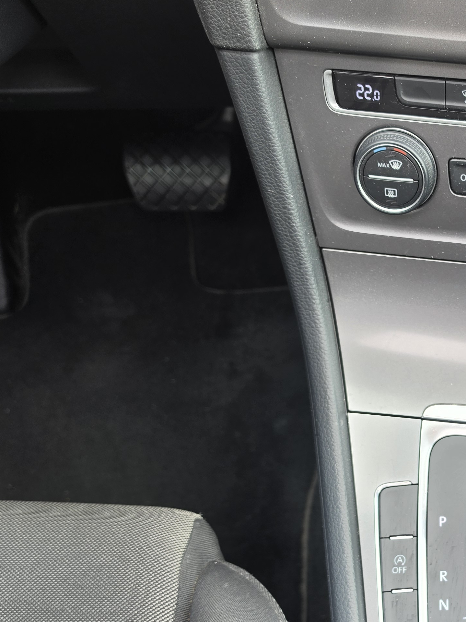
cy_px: 428
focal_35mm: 48
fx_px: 861
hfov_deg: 27.4
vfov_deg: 39.1
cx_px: 526
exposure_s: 1/55.9
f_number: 1.4
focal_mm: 6.5
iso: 16
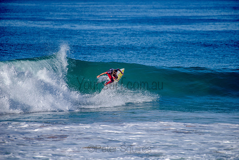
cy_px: 80
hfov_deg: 4.1
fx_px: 3320
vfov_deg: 2.8
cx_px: 120
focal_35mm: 500
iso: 125
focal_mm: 500
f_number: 5.6
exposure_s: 1/1600
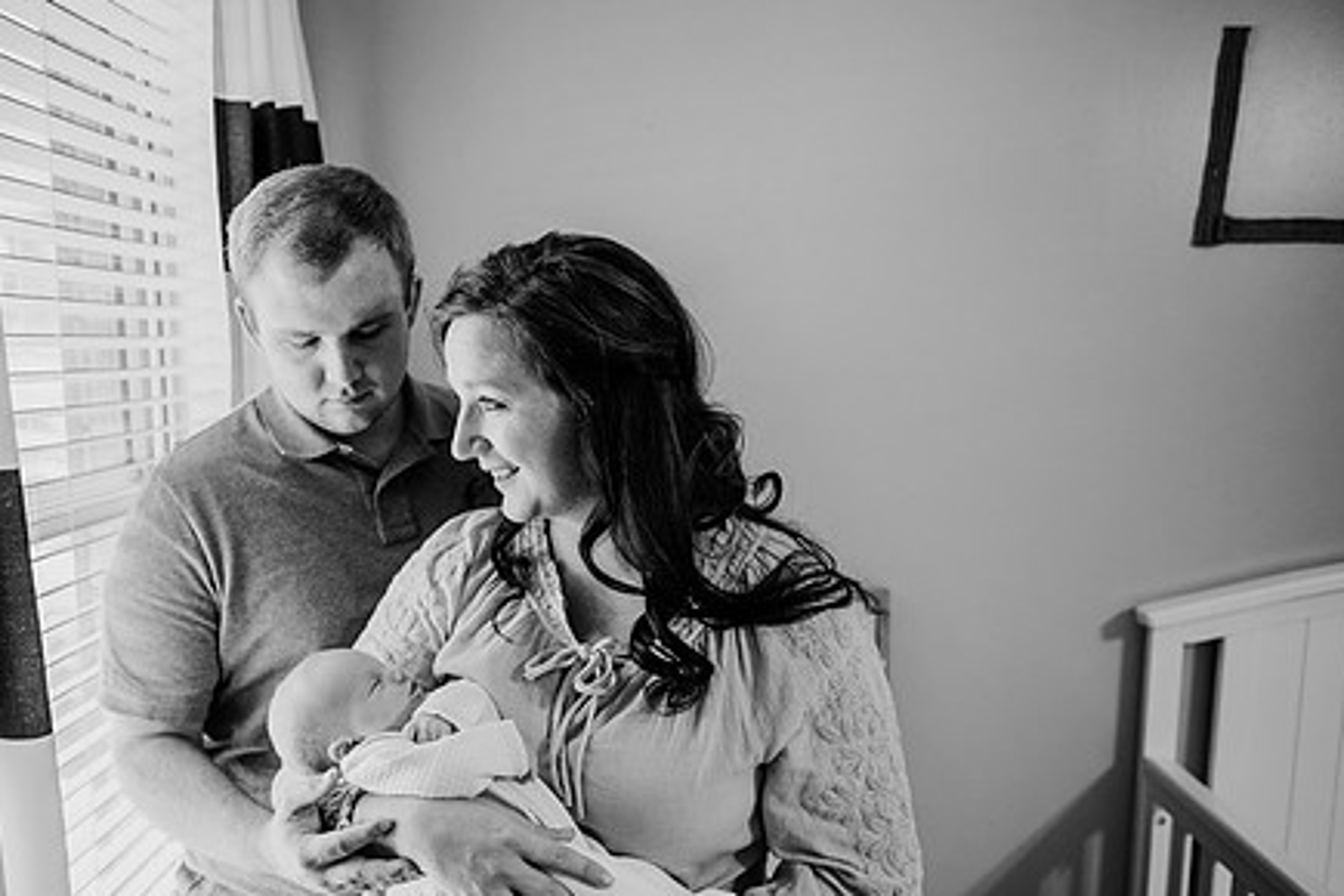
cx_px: 476
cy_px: 558
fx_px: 1195
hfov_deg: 57.7
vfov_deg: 40.8
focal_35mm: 32
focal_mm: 24
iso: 500
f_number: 2.2
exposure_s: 1/160
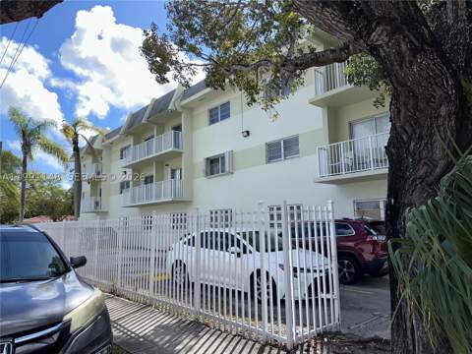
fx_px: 327
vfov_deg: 56.8
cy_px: 177
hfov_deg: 71.6
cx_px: 236
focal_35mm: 24
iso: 50
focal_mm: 6.86
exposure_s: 1/5263
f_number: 1.78
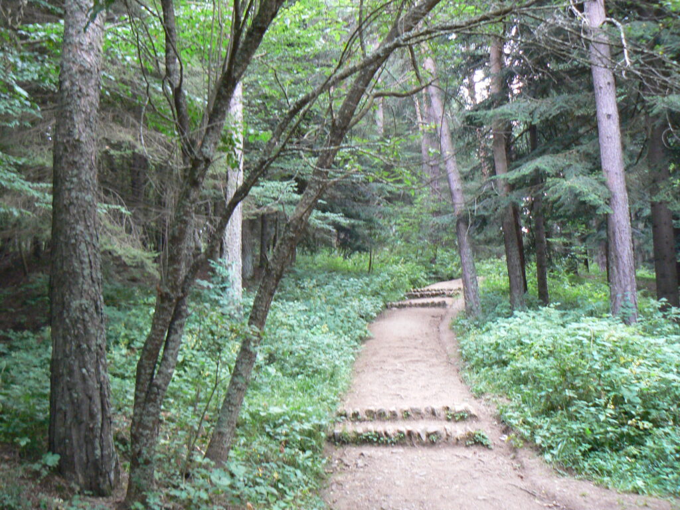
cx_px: 340
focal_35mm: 36
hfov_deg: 51.4
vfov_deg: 39.7
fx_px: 707
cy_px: 255
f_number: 2.8
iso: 200
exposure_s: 1/25
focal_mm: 6
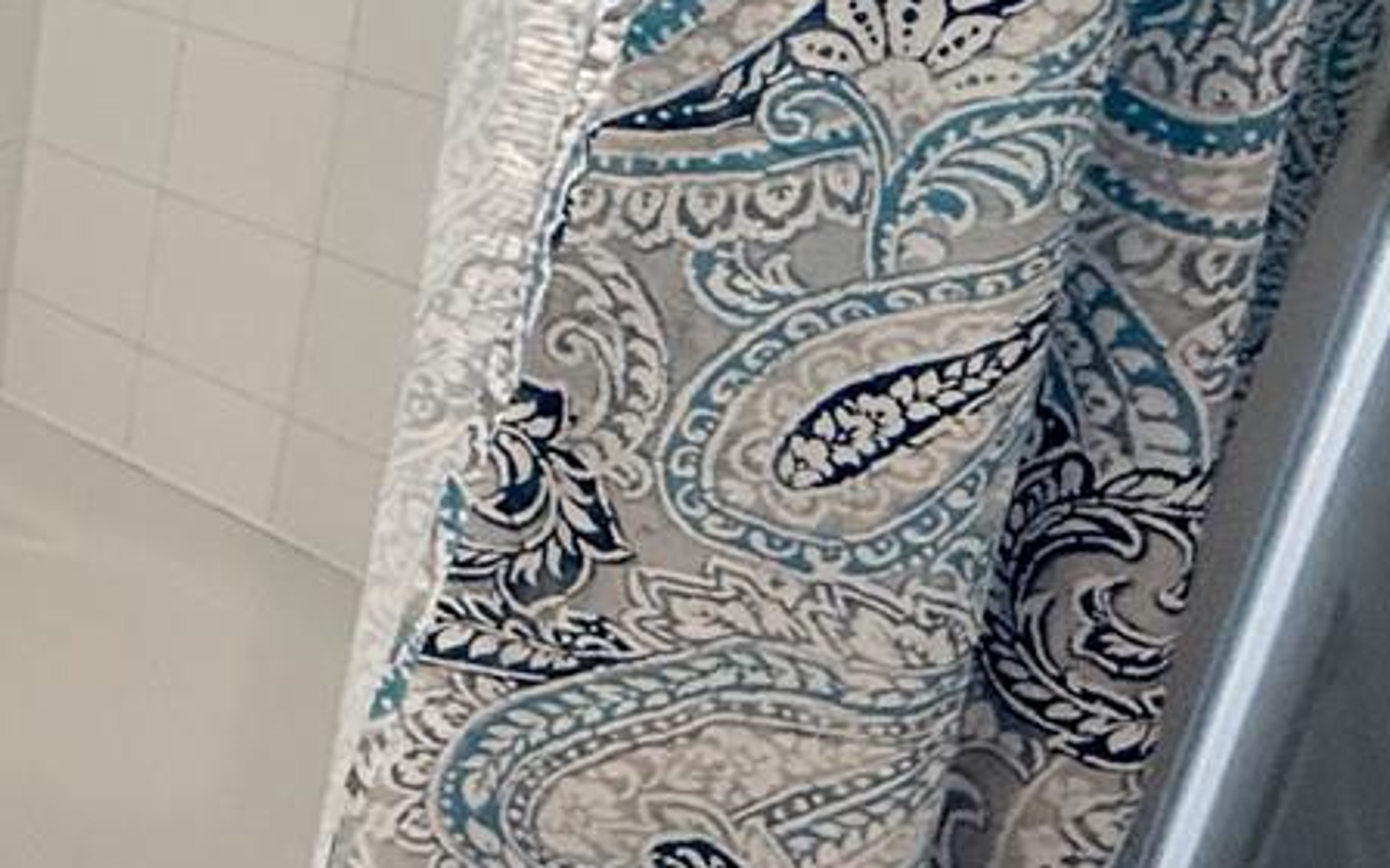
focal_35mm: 53
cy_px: 115
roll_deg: -0.4
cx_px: -475
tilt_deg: -20.0
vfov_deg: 23.9
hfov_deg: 29.6
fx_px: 2008
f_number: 2.2
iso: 200
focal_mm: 2.22
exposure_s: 1/120
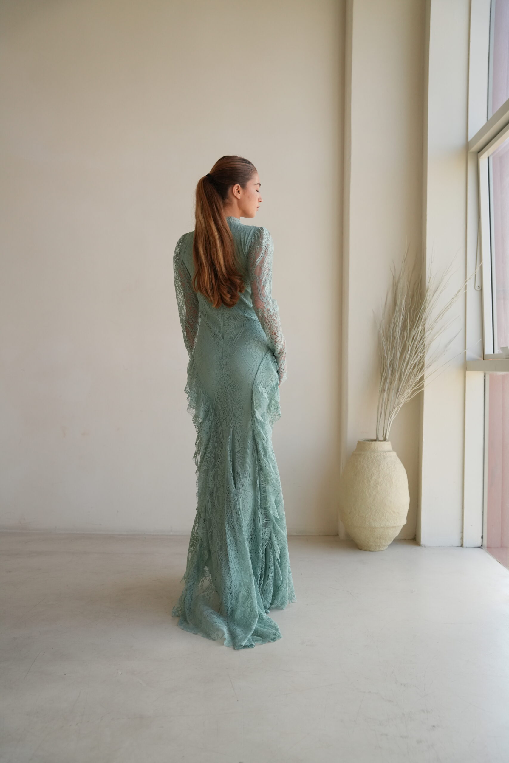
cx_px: 254
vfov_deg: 51.8
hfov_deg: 35.9
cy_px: 382
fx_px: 787
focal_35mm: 37
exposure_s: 1/500
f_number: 3.5
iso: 800
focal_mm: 37.1
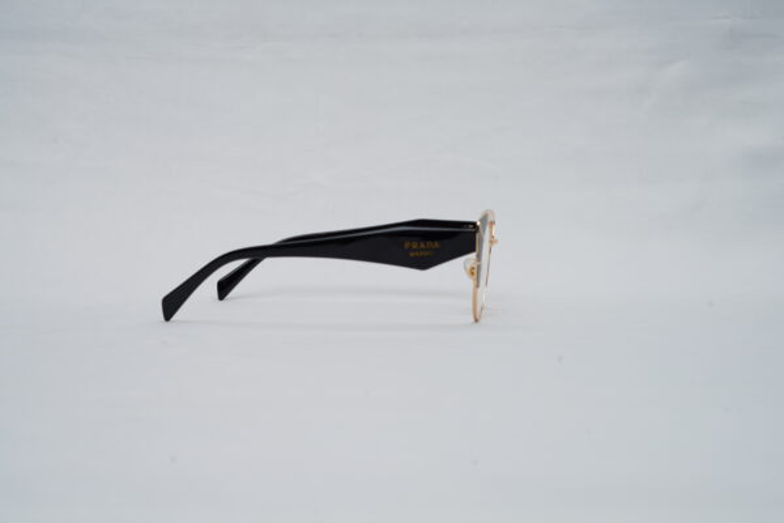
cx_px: 392
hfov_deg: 39.6
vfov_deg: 27.0
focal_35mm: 50
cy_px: 262
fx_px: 1089
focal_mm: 50
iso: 100
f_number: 9
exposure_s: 1/160
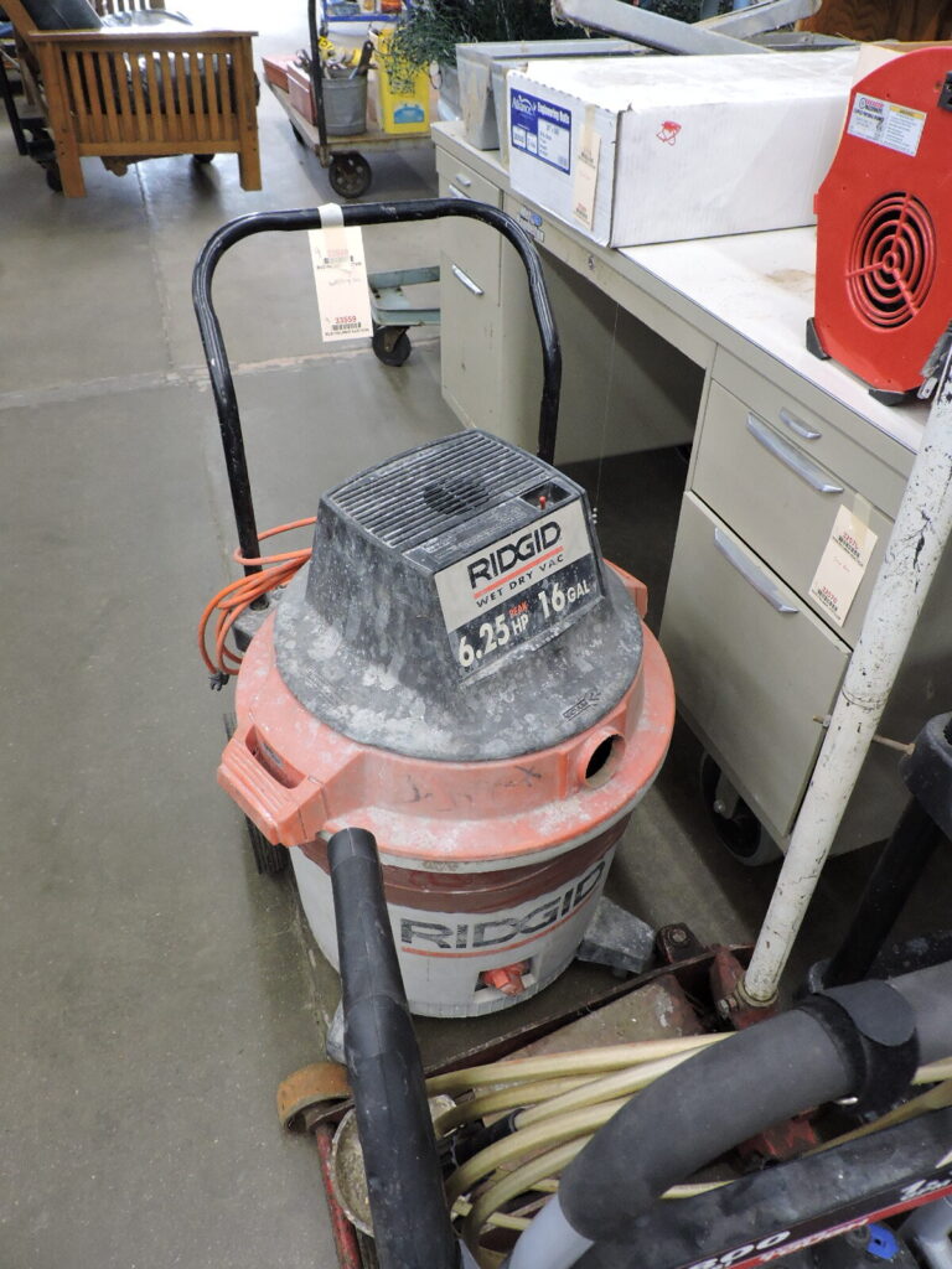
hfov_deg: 56.8
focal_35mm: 24
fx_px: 880
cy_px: 634
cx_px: 476
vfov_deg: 71.6
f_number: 3
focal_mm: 4.3
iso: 400
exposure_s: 1/30
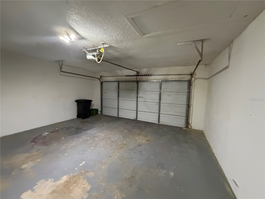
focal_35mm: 14
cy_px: 100
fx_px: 107
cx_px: 132
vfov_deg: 85.7
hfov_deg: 102.1
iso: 800
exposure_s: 1/60
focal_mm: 2.22
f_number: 2.2
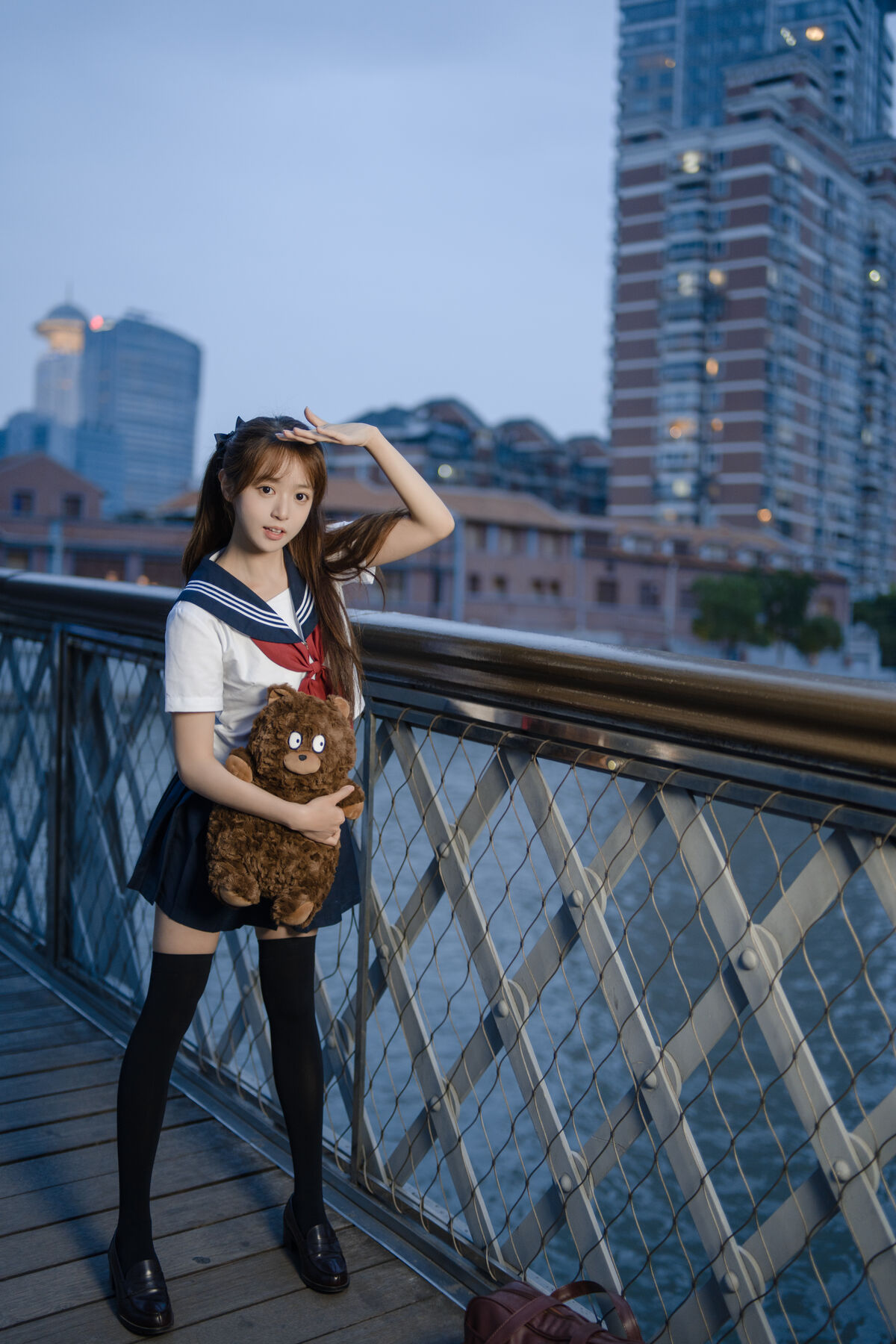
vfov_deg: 54.4
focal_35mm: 35
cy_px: 672
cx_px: 448
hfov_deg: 37.9
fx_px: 1307
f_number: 1.4
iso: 400
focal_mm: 35
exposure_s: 1/160
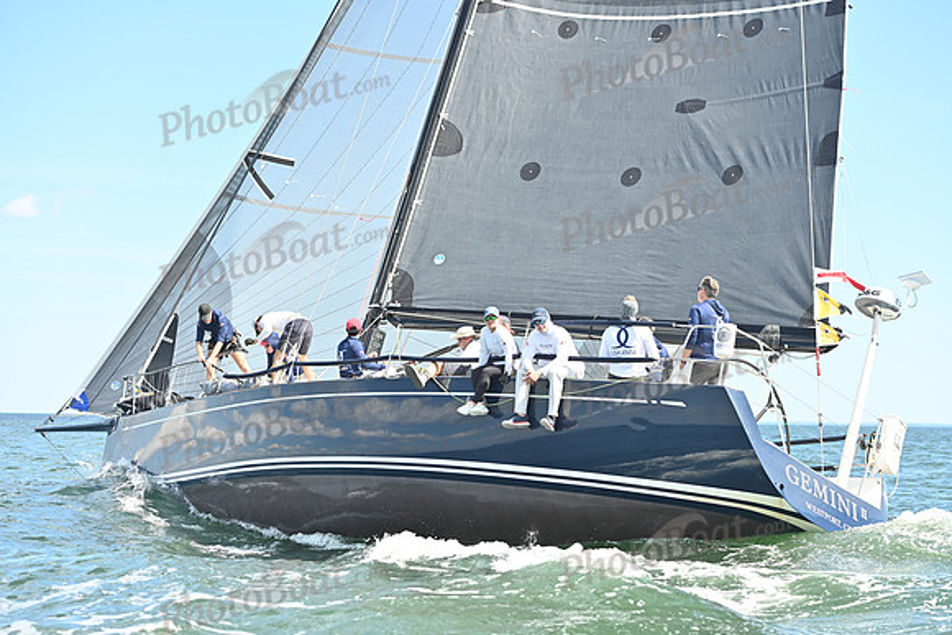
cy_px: 318
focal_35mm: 70
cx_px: 476
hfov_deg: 28.8
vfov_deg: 19.5
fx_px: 1851
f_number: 5
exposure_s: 1/1000
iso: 250
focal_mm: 70
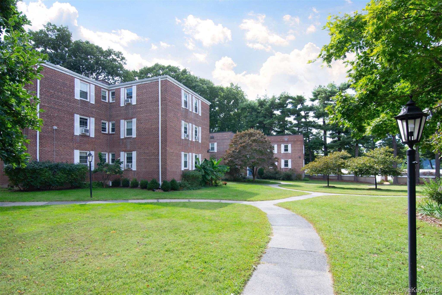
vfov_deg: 72.0
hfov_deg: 95.0
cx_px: 221
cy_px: 148
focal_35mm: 16
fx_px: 203
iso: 640
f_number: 11
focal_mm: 11
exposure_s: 1/250
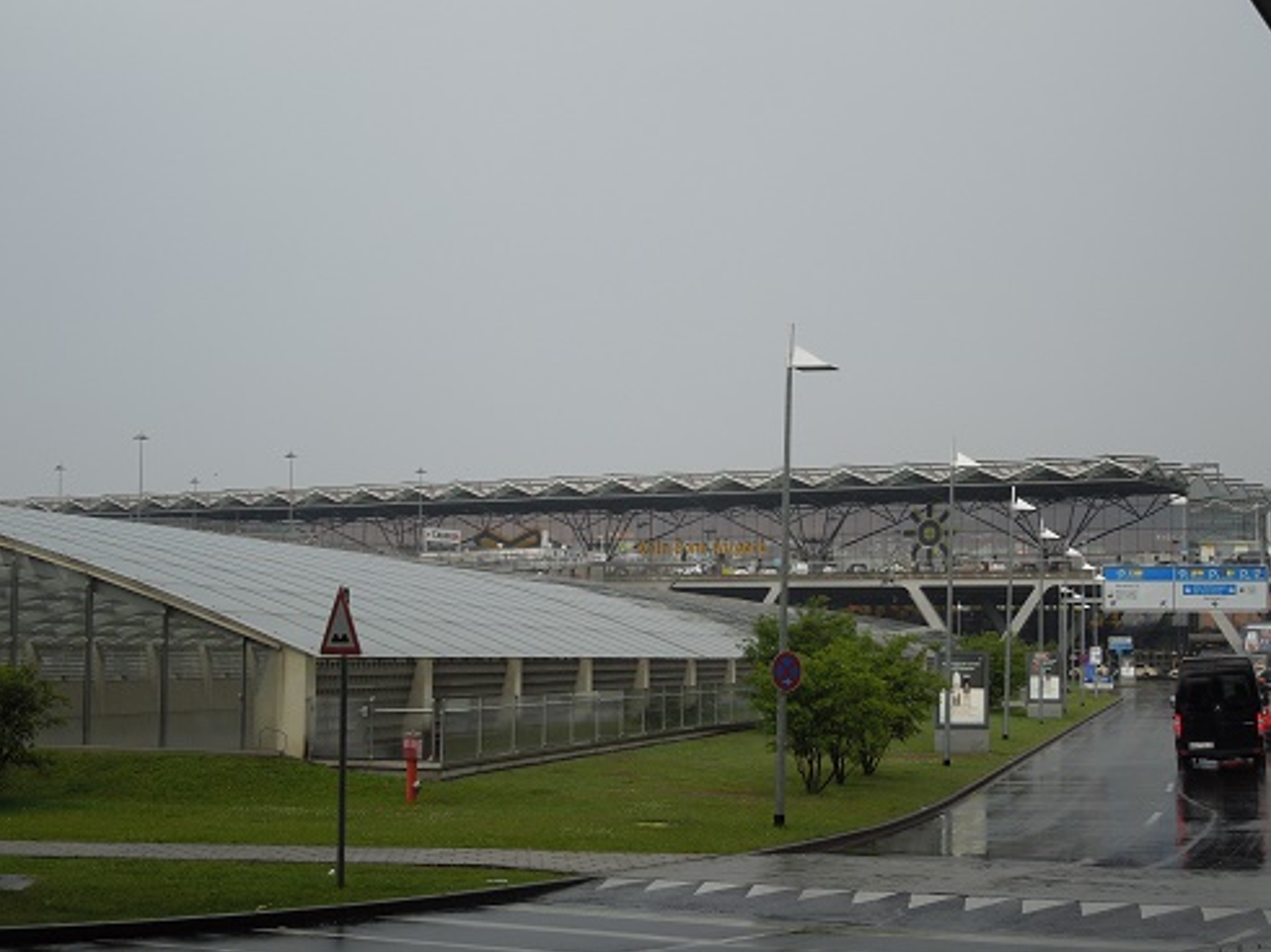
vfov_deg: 26.5
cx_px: 645
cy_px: 475
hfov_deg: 34.9
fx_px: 2019
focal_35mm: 55
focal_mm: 9.8
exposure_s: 1/160
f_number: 4.2
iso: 100
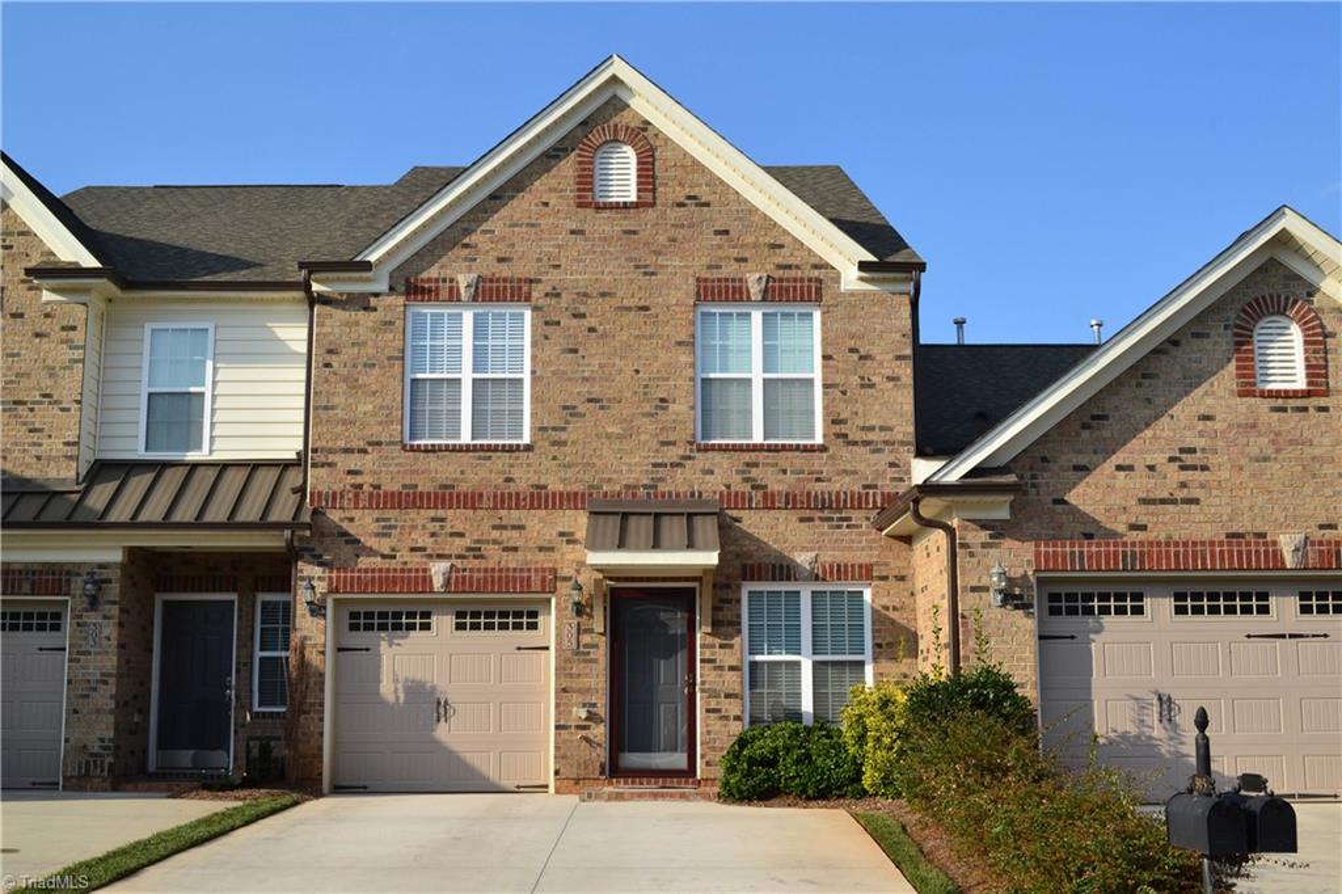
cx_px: 671
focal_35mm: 42
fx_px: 1565
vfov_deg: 31.9
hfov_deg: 46.4
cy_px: 447
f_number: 10
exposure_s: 1/320
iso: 400
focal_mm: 28
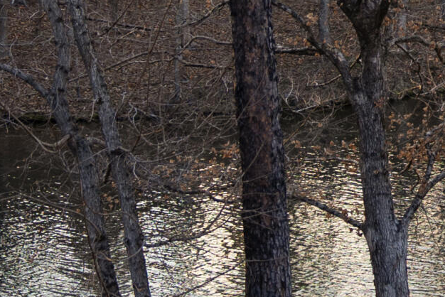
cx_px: 1053
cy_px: -58
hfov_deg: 10.0
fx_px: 2251
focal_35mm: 182
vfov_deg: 7.5
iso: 80
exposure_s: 1/200
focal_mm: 38
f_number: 2.8
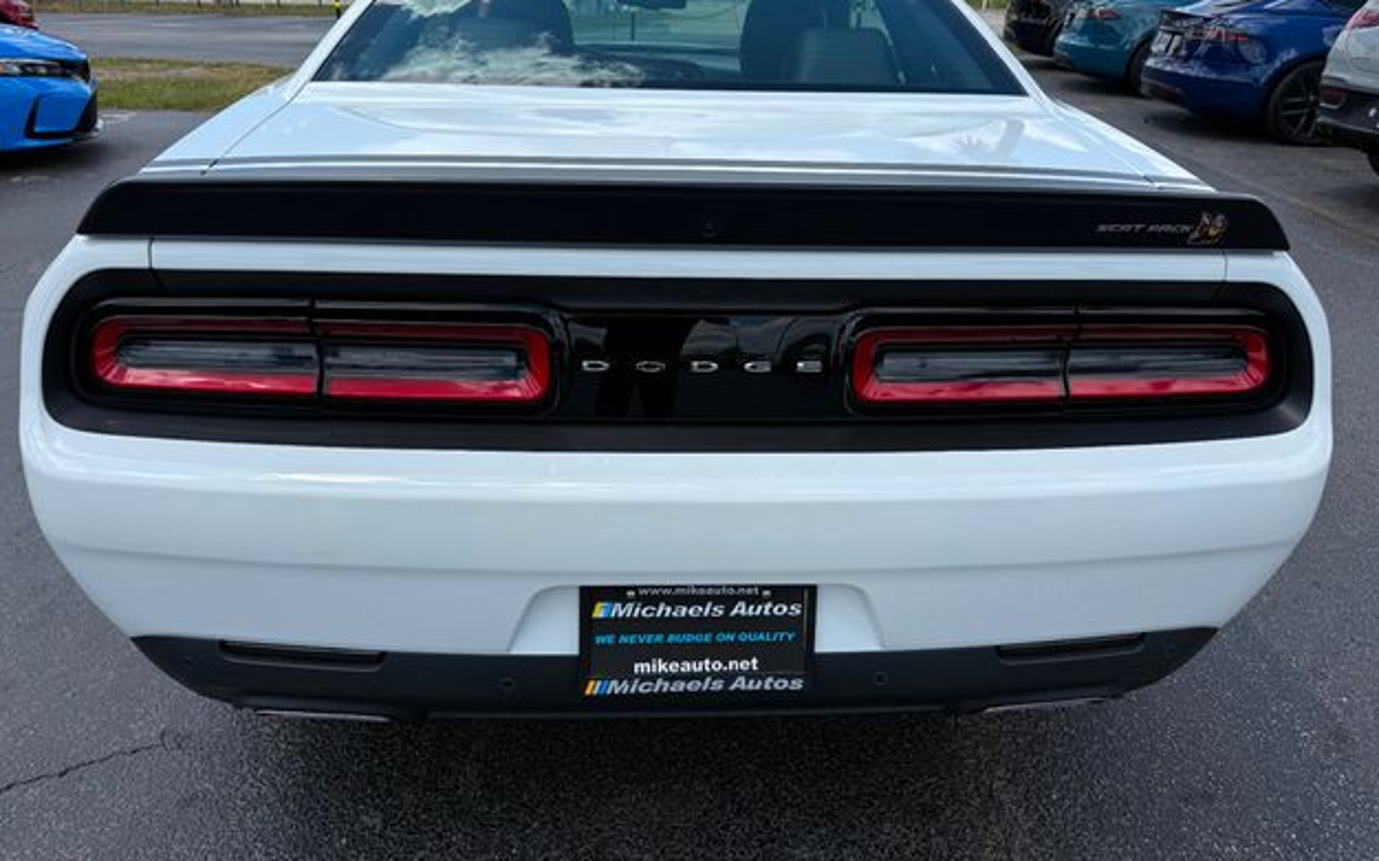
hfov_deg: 70.4
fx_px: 977
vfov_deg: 47.2
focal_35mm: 26
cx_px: 683
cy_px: 335
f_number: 1.78
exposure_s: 1/4167
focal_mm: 6.76
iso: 80
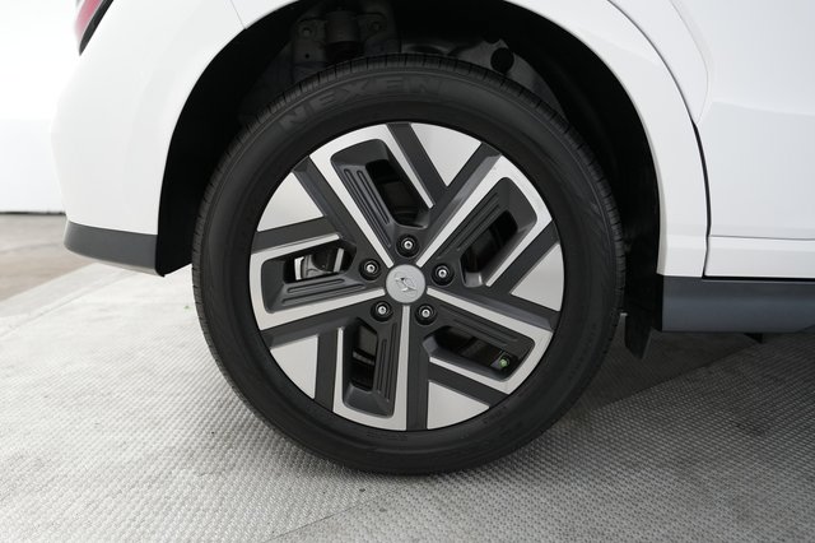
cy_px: 272
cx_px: 408
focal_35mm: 24
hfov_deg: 73.8
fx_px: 543
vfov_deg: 53.1
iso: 3200
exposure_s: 1/160
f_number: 2.8
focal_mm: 24
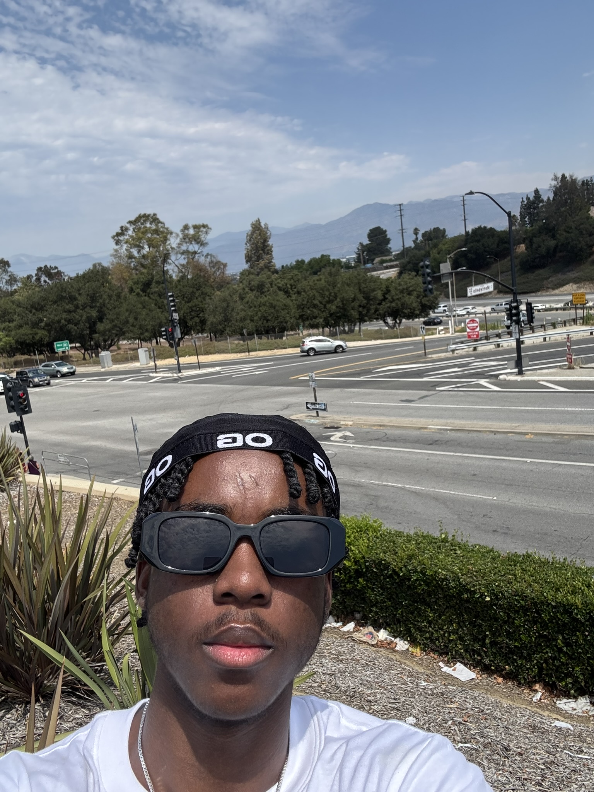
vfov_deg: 60.0
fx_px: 686
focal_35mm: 30
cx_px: 297
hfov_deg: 46.8
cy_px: 396
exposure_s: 1/857
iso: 25
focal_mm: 2.69
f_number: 1.9
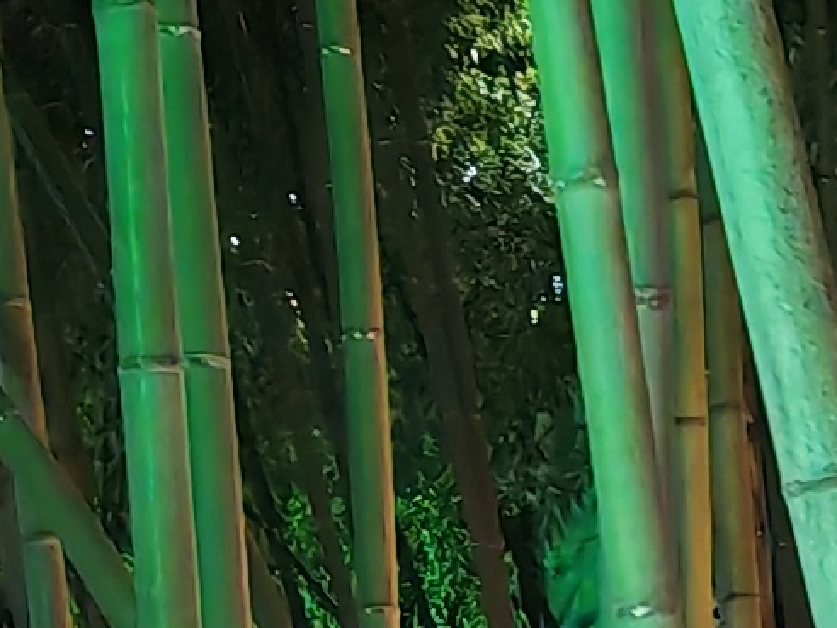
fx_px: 4836
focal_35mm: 200
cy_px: 1038
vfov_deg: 7.3
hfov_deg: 9.5
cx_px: 1465
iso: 1380
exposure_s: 1/50
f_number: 1.8
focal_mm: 6.14
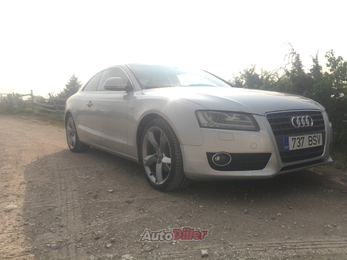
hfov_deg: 61.7
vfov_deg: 48.2
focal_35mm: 29
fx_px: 291
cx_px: 174
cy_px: 130
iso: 25
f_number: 2.2
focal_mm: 4.15
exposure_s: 1/1202
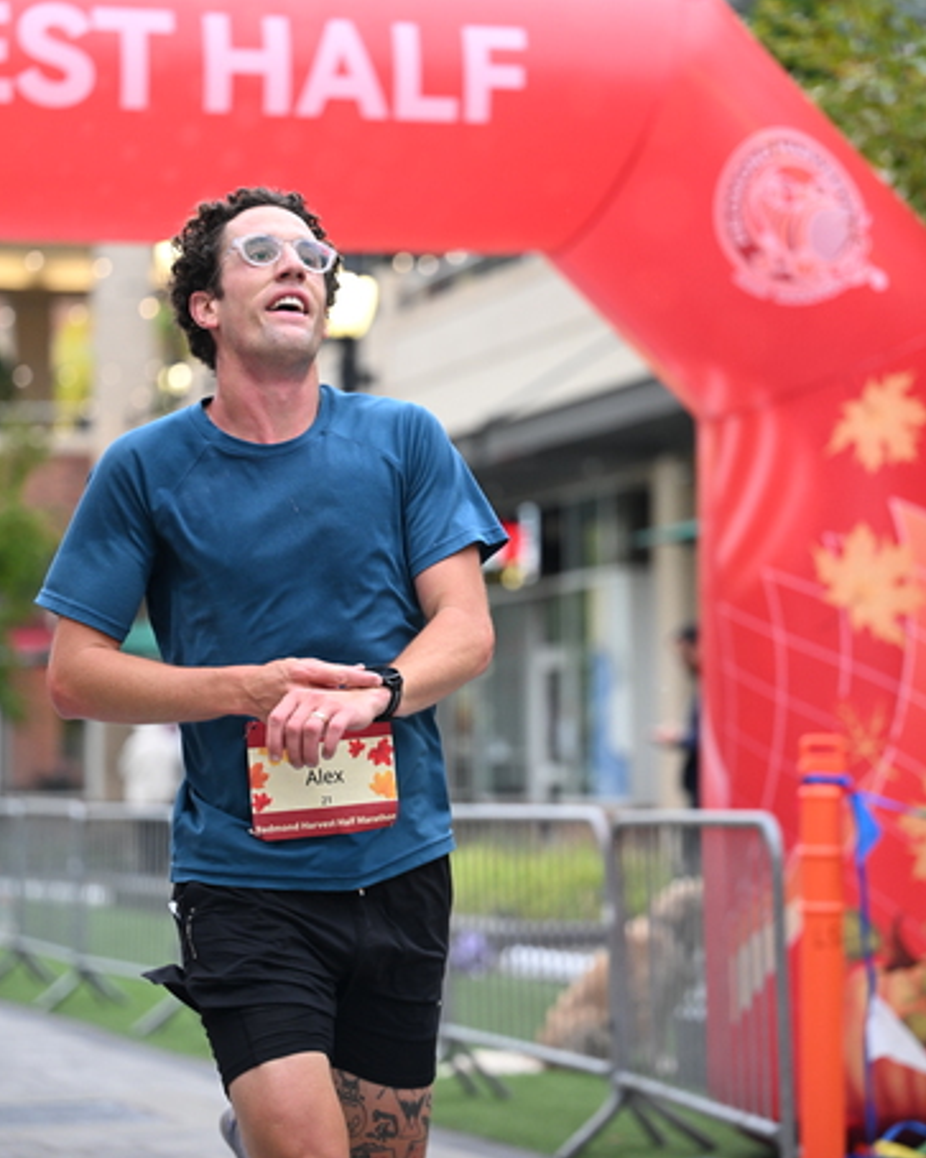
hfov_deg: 14.3
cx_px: 460
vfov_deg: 17.8
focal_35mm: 108
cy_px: 528
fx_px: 3701
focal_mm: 95
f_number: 2.8
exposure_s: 1/800
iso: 1600
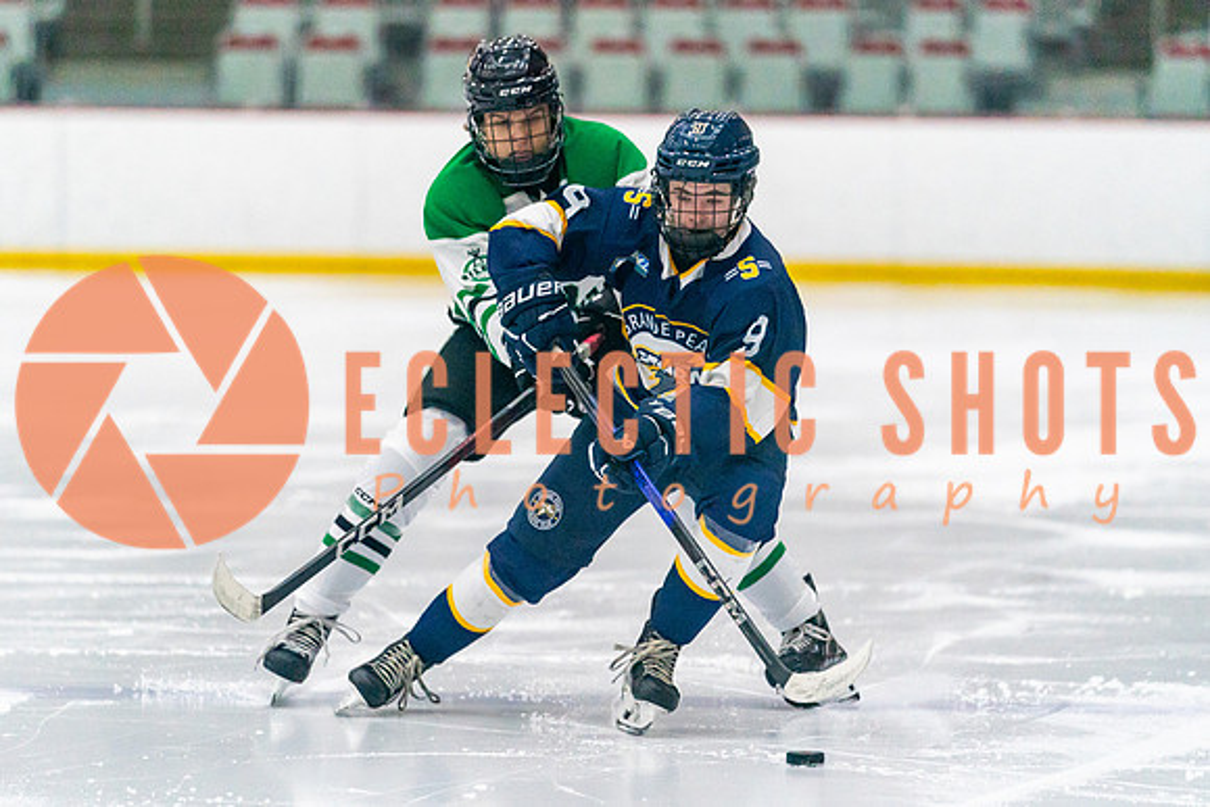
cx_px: 584
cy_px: 430
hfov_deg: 8.0
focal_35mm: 258
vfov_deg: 5.3
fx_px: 8683
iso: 4000
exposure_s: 1/1600
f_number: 2.8
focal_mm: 200
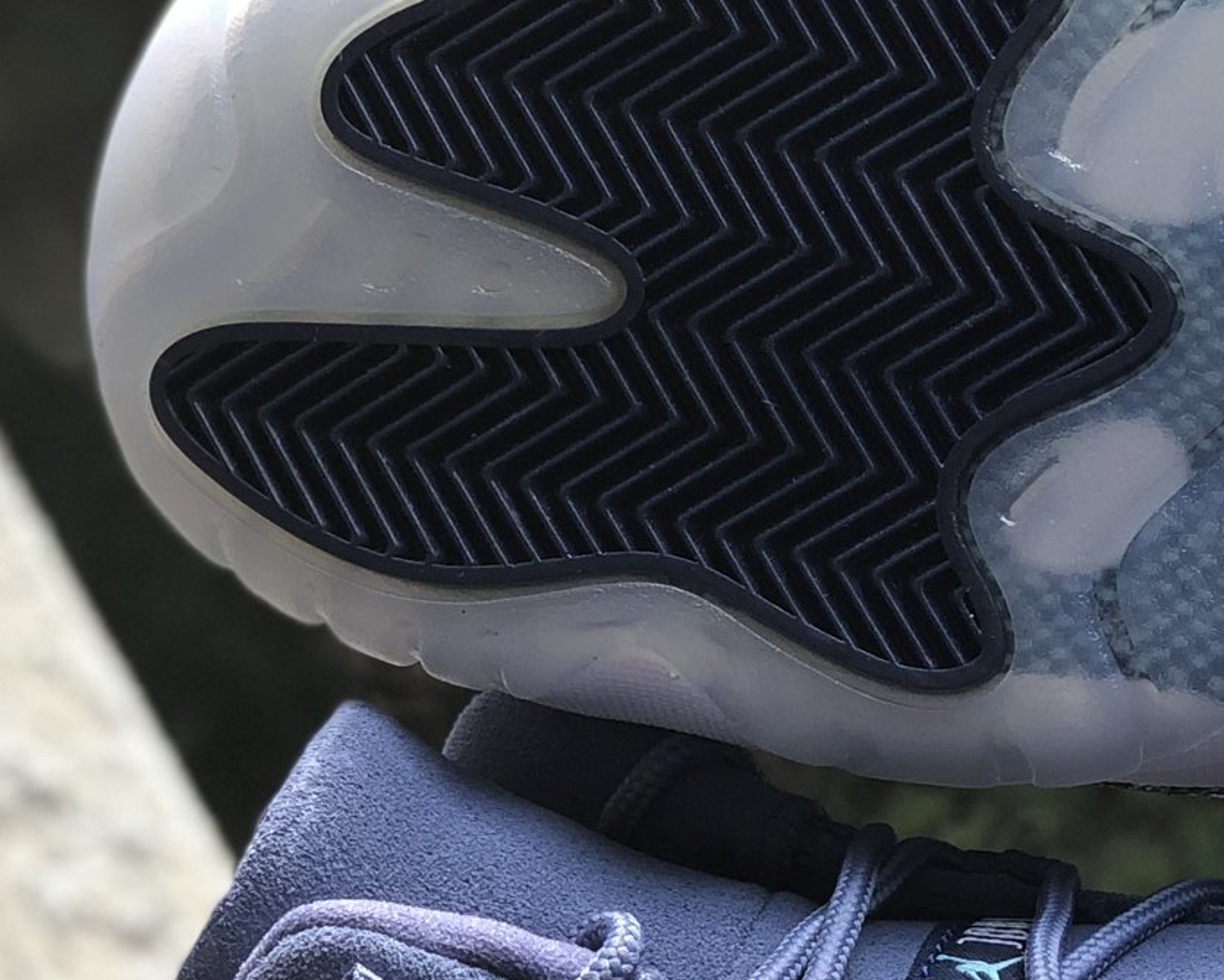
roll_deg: +26.4
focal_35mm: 152
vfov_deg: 10.1
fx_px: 5506
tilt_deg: -19.0
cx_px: 1154
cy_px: 860
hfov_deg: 12.6
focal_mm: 6
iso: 32
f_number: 2.4
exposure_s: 1/120
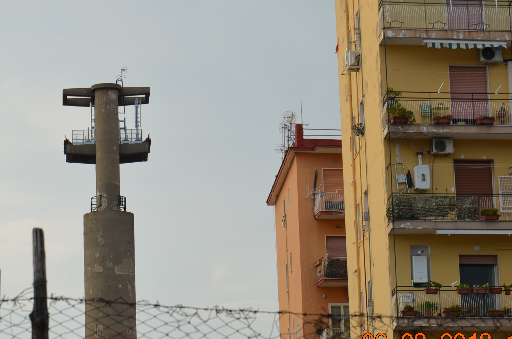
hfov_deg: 11.3
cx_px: 210
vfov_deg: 7.5
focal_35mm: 183
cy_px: 92
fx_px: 2597
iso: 125
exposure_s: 1/250
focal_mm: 70
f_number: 8
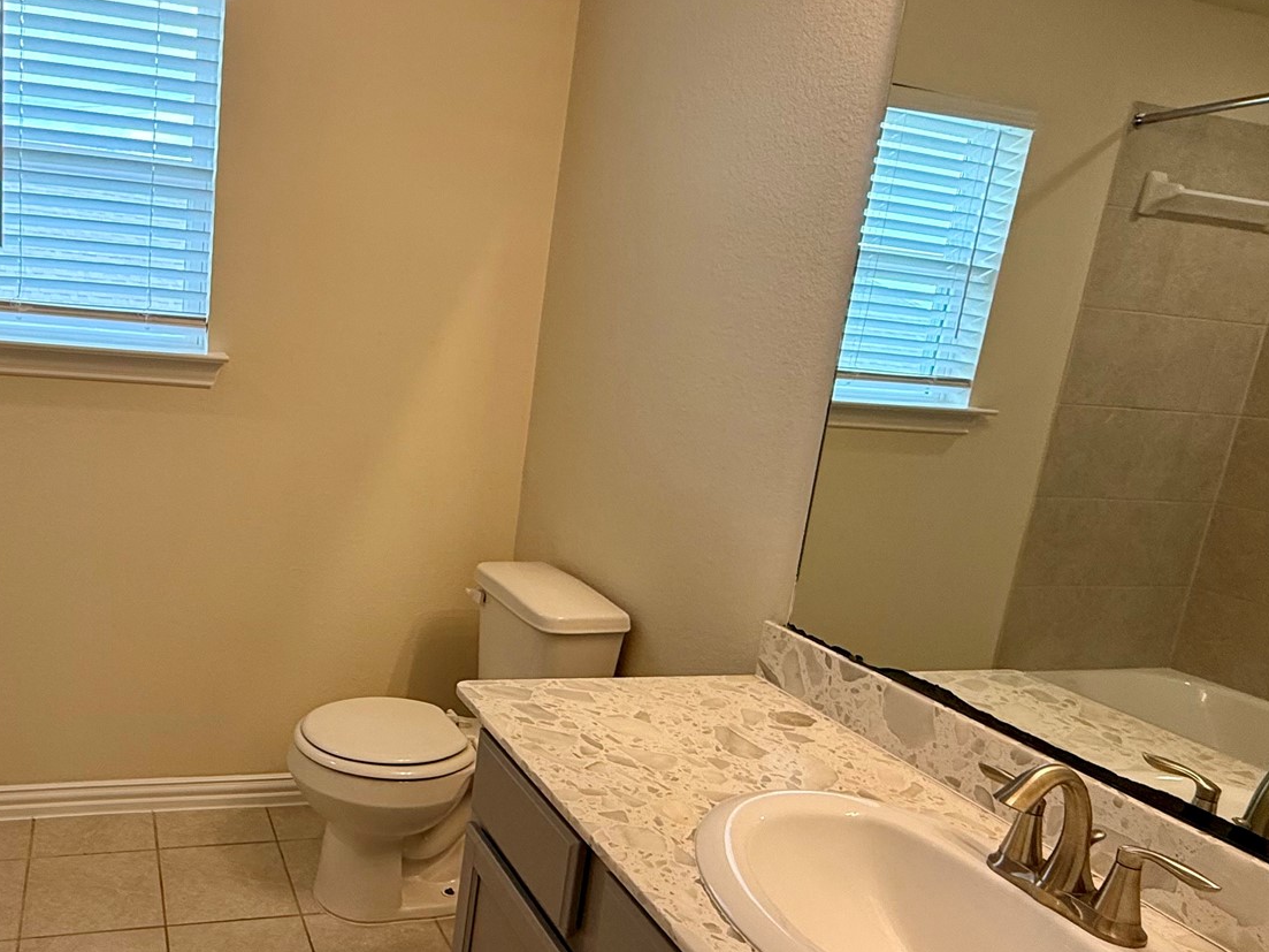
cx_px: 354
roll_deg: -4.8
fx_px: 953
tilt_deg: -11.5
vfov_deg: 53.0
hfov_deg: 64.2
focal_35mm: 26
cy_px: 512
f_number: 2.2
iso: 125
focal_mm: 2.22
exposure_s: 1/120
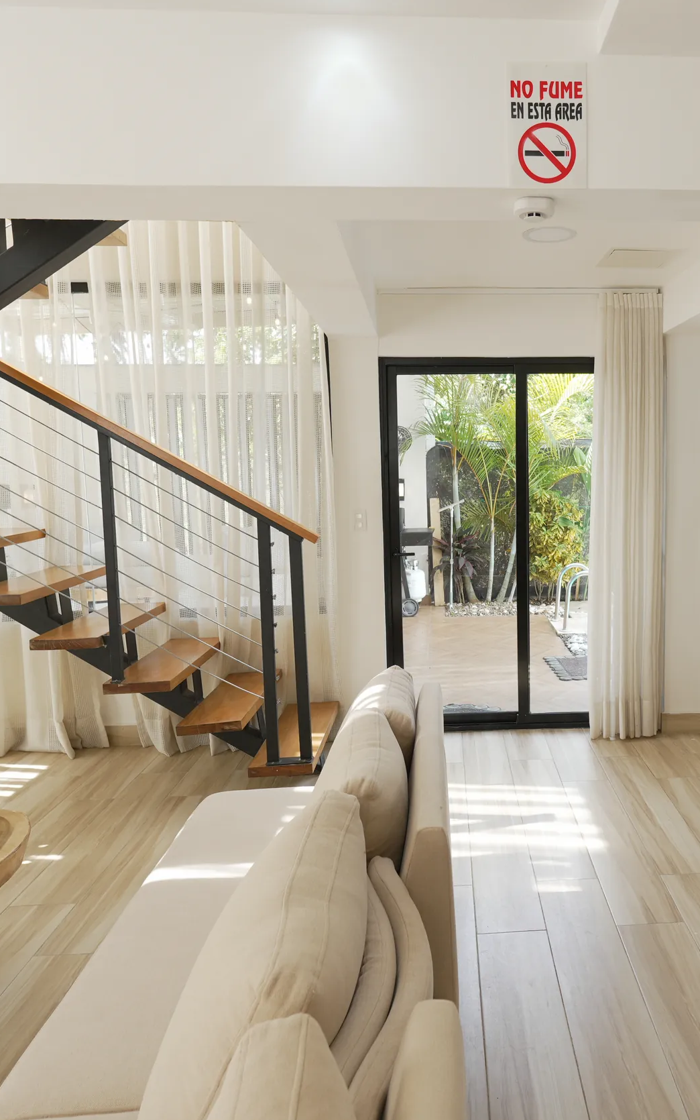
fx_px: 787
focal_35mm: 26
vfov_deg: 70.9
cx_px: 500
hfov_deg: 46.7
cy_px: 554
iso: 125
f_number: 2.8
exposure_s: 1/125
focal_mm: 11
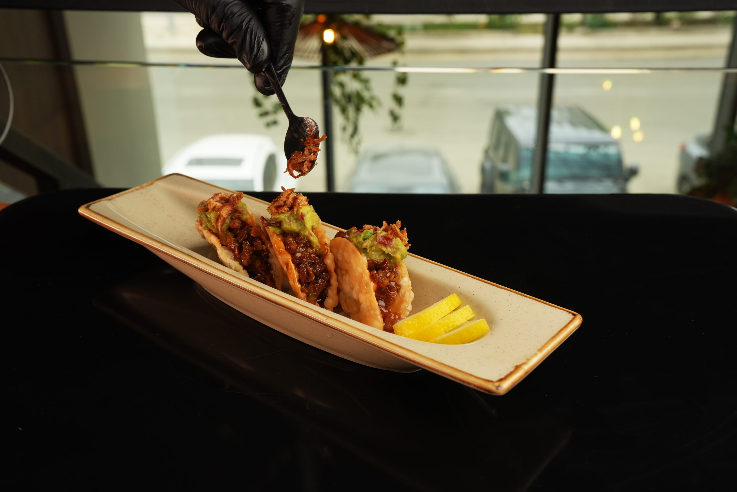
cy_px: 246
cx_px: 368
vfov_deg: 31.9
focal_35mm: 42
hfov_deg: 46.4
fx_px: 860
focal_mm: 42
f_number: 9
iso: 200
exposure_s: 1/63.7
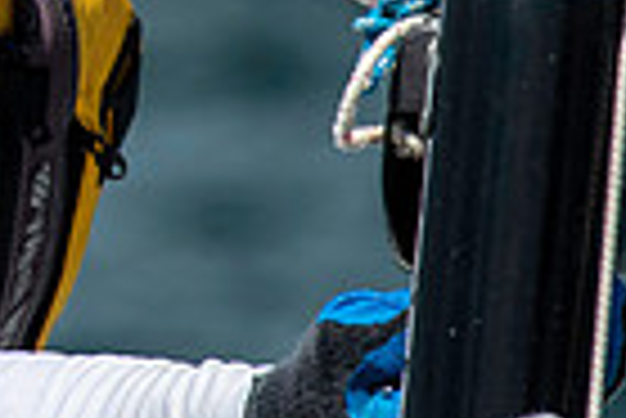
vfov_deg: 0.7
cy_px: -371
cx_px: -446
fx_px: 32707
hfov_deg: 1.1
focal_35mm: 1879
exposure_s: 1/3200
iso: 320
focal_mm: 300
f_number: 5.6
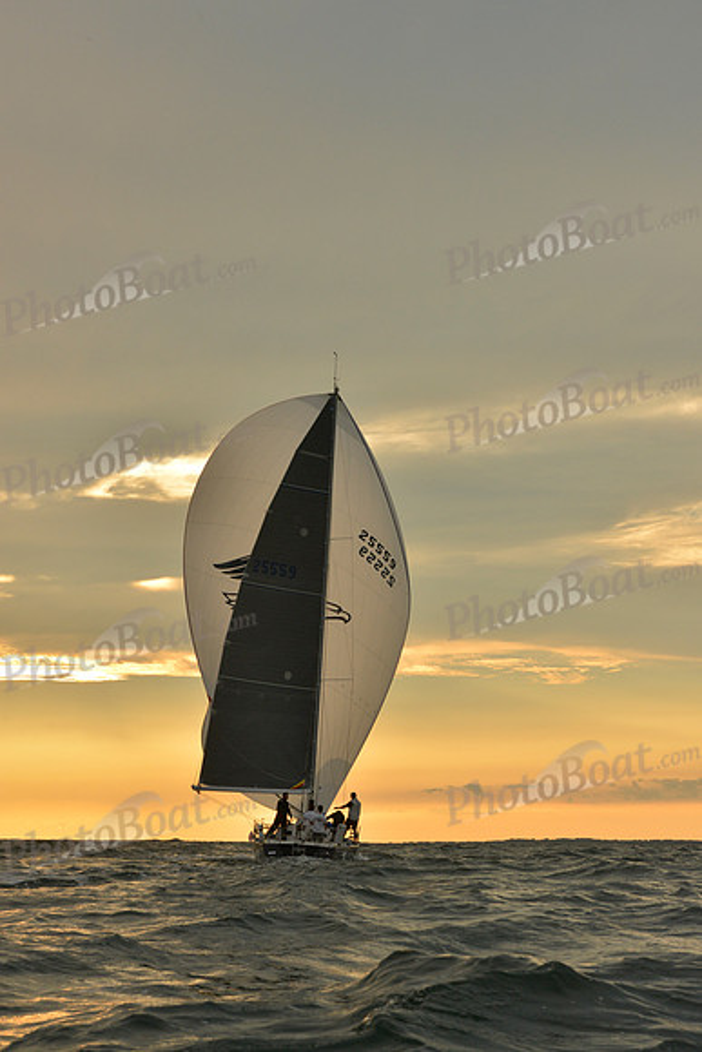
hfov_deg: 19.5
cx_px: 351
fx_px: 2046
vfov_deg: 28.8
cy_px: 526
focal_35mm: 70
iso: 800
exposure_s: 1/500
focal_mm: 70
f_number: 11
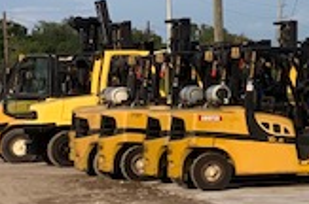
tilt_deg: +2.9
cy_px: 32
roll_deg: +1.6
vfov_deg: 6.4
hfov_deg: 9.3
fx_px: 1825
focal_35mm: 213
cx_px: 527
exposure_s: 1/1115
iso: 16
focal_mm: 6
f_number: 2.4
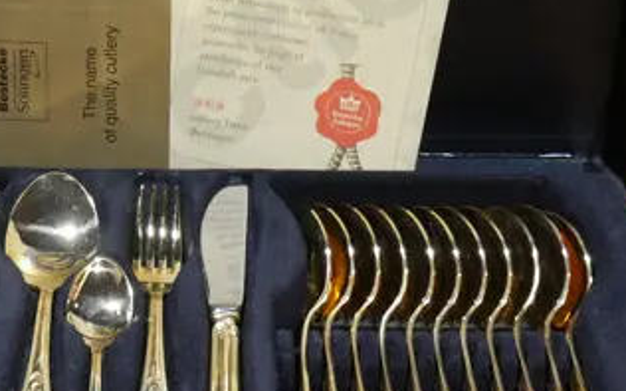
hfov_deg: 18.8
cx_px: 149
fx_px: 1875
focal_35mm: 110
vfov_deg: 11.9
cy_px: 150
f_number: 3.6
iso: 400
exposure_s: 1/60
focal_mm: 16
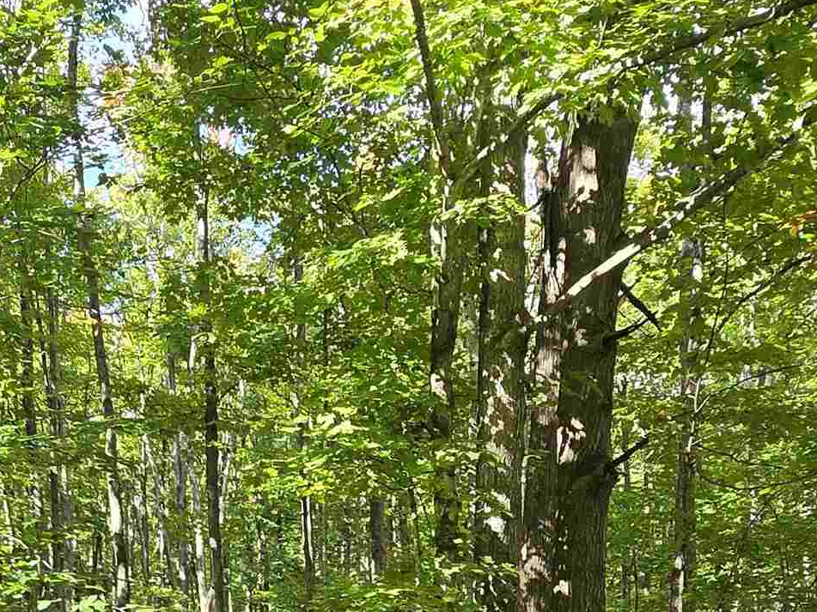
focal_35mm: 42
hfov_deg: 43.3
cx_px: 201
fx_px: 991
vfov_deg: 30.3
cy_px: 695
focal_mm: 2.2
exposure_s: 1/286
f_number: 2.2
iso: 100
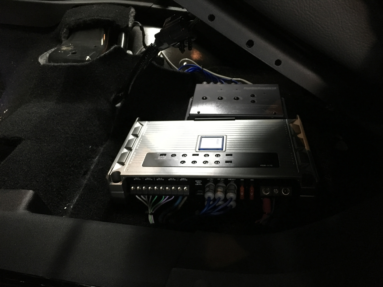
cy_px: 144
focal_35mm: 29
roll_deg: -1.8
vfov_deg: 48.2
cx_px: 192
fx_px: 321
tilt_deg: -34.7
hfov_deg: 61.7
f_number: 2.2
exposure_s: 1/15
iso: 250
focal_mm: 4.15
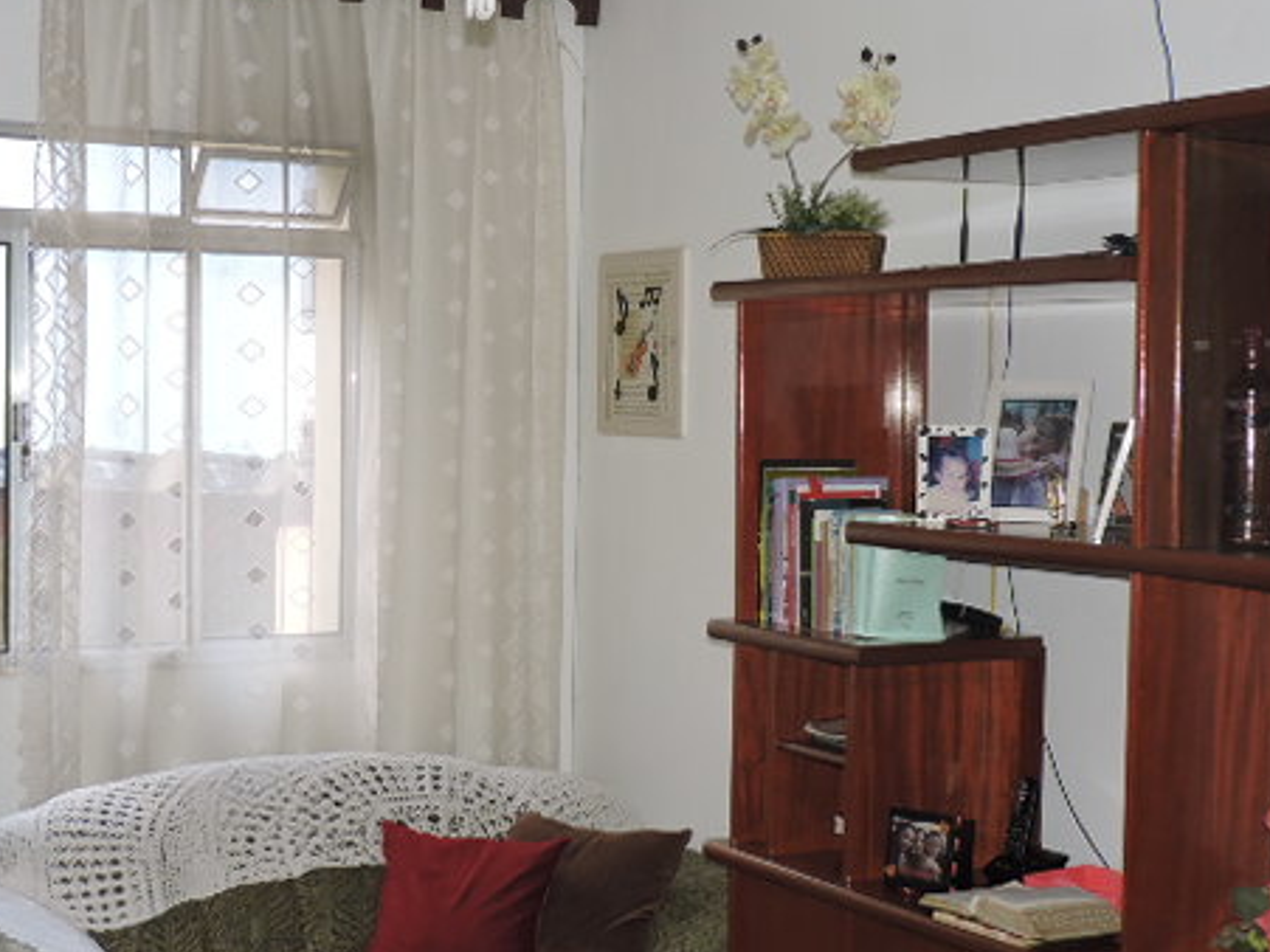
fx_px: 2237
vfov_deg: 24.0
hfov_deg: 31.6
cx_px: 541
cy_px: 482
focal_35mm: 61
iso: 200
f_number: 3.4
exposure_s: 1/30
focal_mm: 7.7
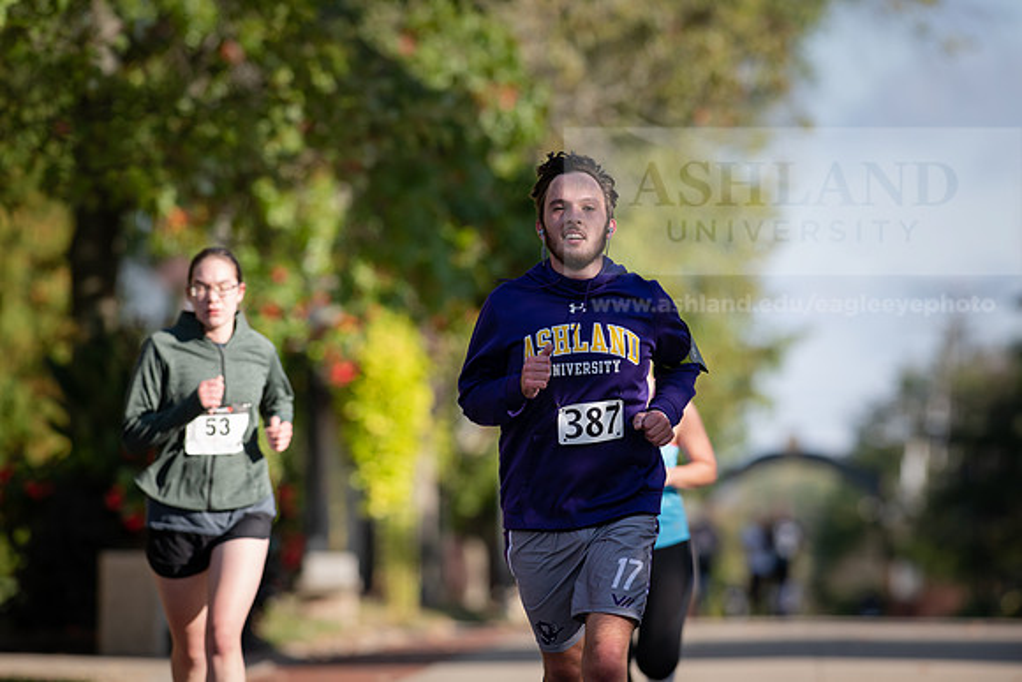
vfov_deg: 4.6
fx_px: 8518
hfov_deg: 6.9
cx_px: 511
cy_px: 341
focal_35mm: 300
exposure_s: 1/800
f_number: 4.5
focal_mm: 300
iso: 200
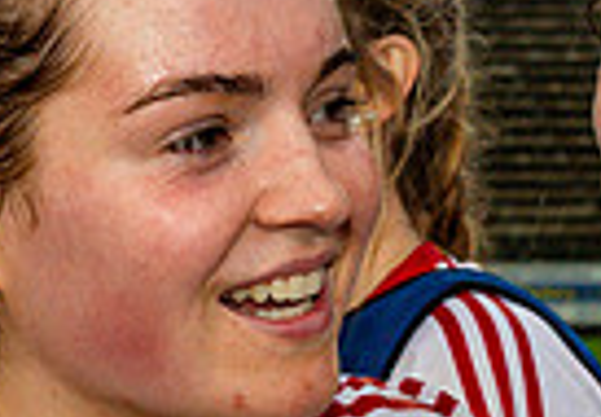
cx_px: 579
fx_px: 4783
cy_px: 449
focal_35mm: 283
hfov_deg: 7.2
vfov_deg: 5.0
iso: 1600
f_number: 5
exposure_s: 1/200
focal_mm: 58
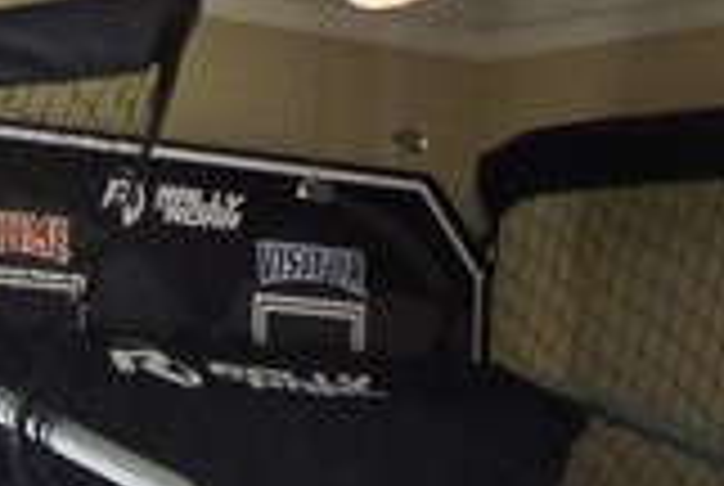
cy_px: 1107
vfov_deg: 7.8
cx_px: 319
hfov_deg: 12.4
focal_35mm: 165
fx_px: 3324
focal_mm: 4.4
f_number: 2.8
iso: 125
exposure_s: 1/160
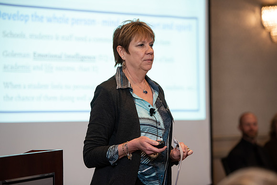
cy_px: 92
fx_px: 1000
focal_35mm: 130
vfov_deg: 10.6
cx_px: 138
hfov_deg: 15.8
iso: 1250
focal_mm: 130
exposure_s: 1/200
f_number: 3.2
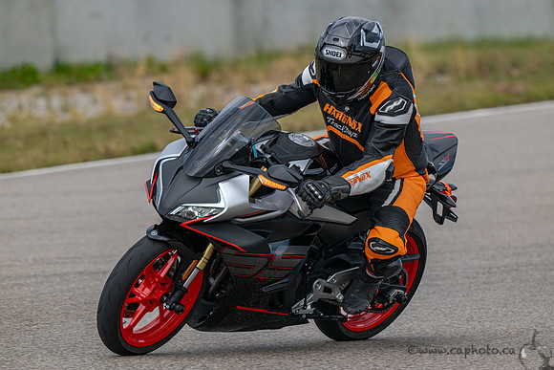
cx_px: 307
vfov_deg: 3.1
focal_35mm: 444
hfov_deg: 4.6
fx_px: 6831
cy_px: 185
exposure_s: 1/1250
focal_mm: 400
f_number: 6
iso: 360
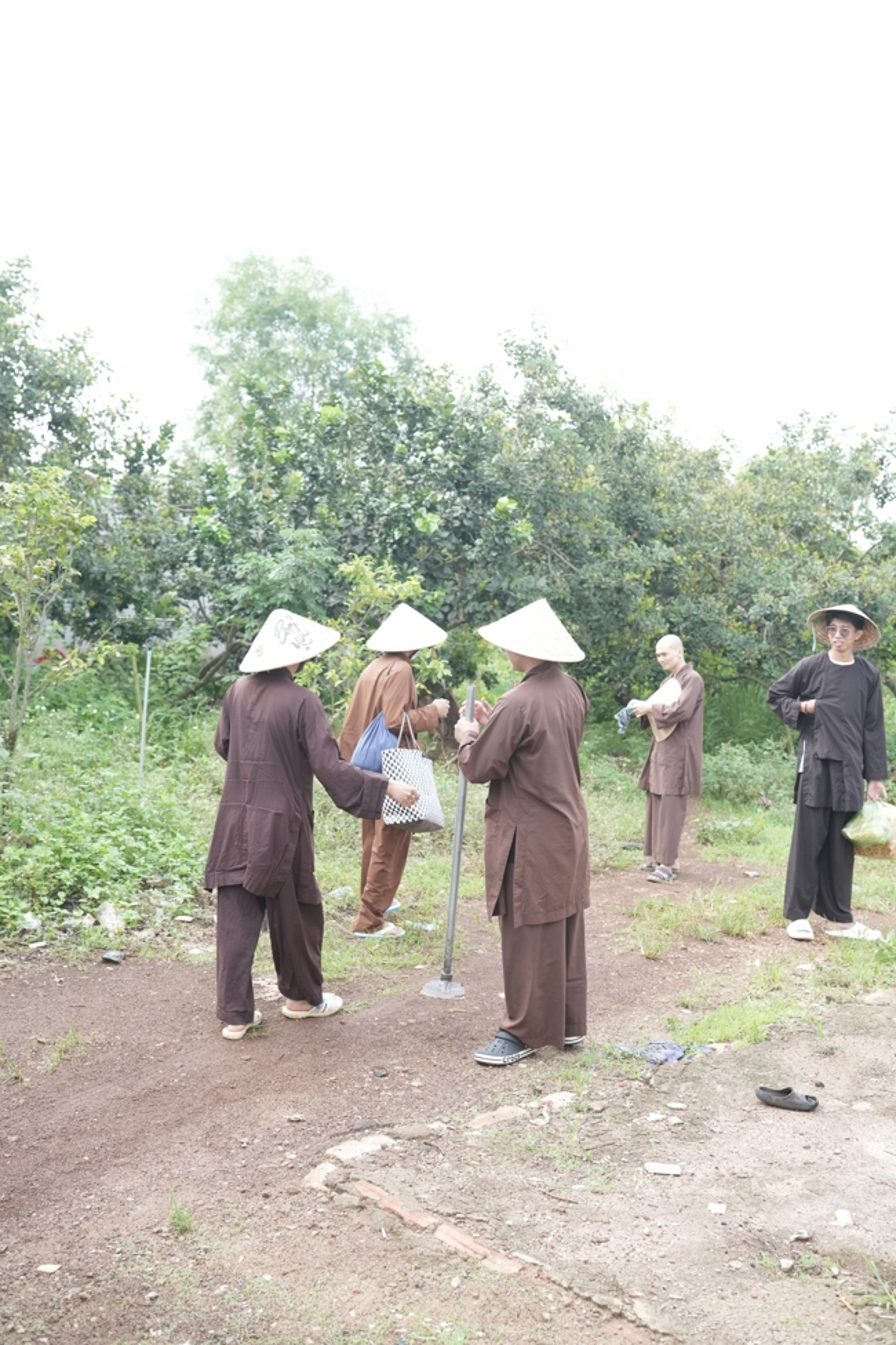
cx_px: 448
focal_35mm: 35
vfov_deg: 54.4
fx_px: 1307
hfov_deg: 37.9
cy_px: 672
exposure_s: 1/500
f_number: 3.2
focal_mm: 35
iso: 640
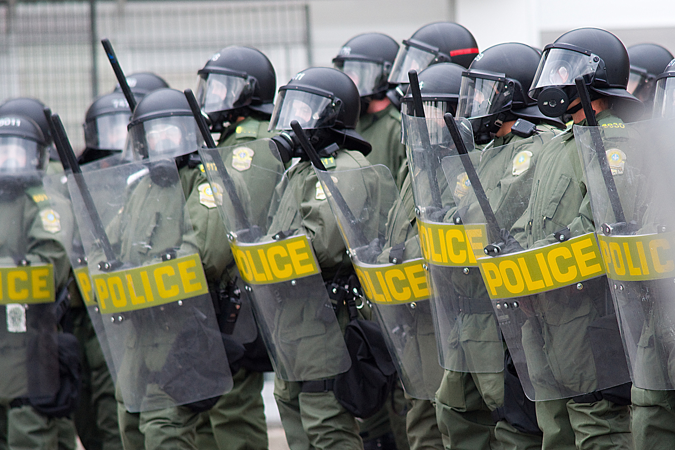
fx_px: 5737
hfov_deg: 6.7
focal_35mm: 306
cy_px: 225
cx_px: 341
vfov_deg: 4.5
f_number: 4
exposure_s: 1/640
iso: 800
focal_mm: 300
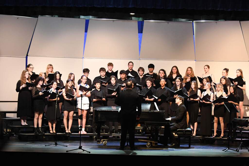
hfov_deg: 19.5
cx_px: 124
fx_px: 726
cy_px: 83
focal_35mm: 105
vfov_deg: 13.0
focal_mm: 70
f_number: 2.8
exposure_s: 1/400
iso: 6400
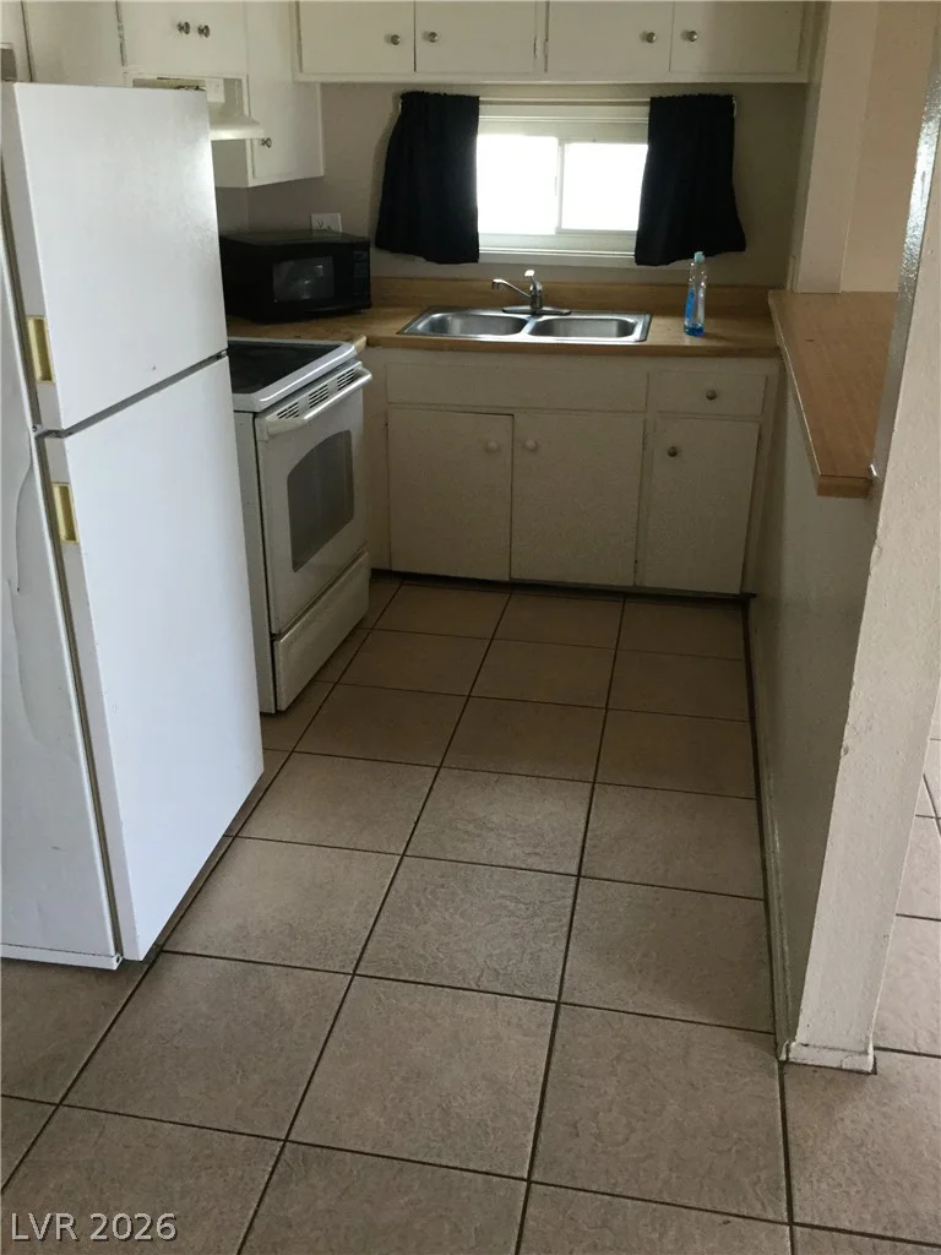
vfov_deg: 58.4
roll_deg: +1.4
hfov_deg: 45.4
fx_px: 1124
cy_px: 628
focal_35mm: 31
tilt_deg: -25.6
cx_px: 470
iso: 40
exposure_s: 1/30
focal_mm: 3.3
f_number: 2.4
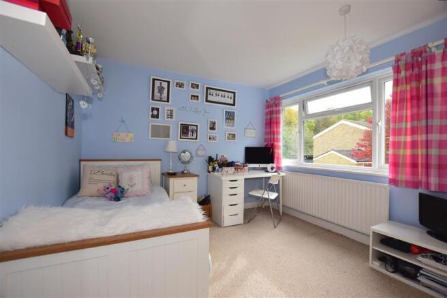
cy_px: 149
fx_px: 186
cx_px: 224
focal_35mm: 15
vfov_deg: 77.3
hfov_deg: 100.4
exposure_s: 1/125
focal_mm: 10
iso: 200
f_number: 5
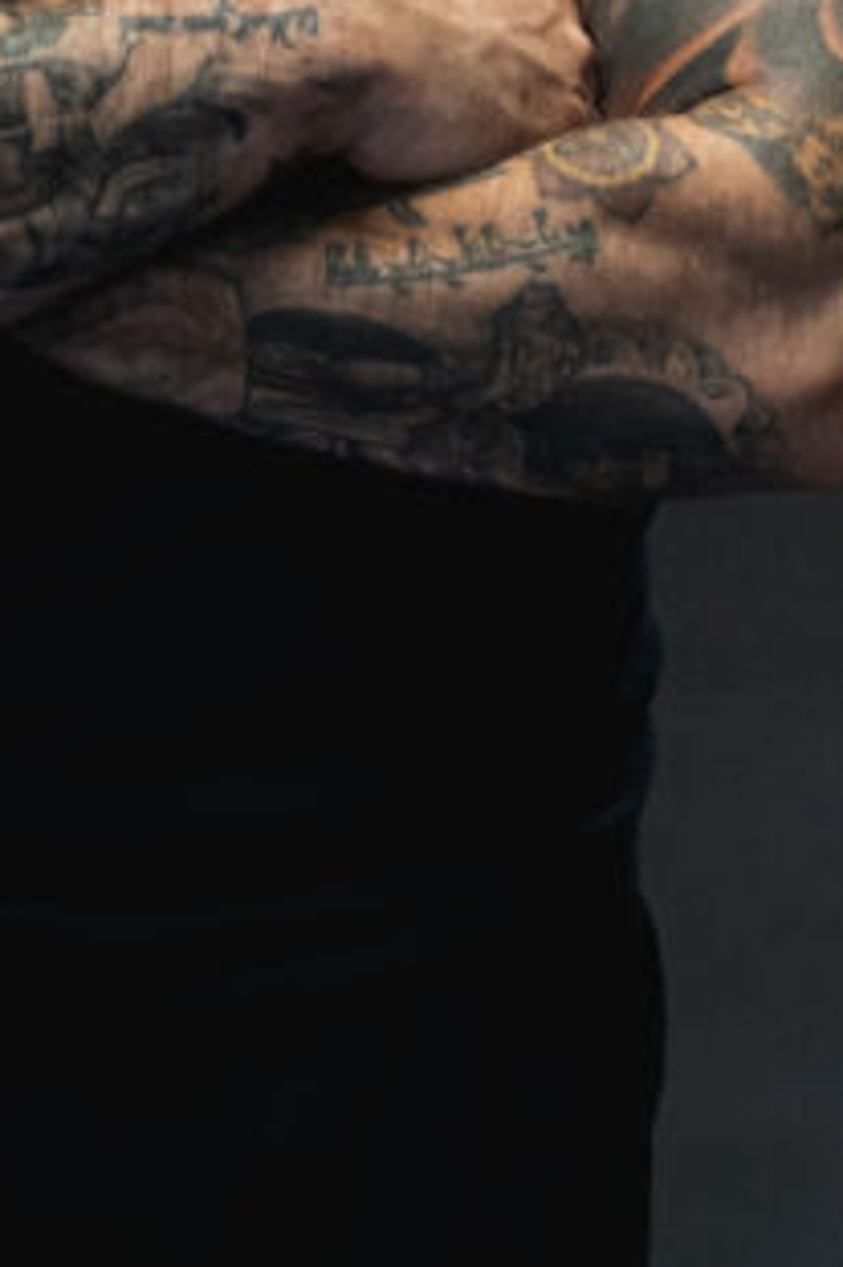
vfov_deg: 11.9
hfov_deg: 8.1
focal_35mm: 168
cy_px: -375
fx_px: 5907
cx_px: 47
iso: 2500
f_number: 2.8
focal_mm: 51
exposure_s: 1/200
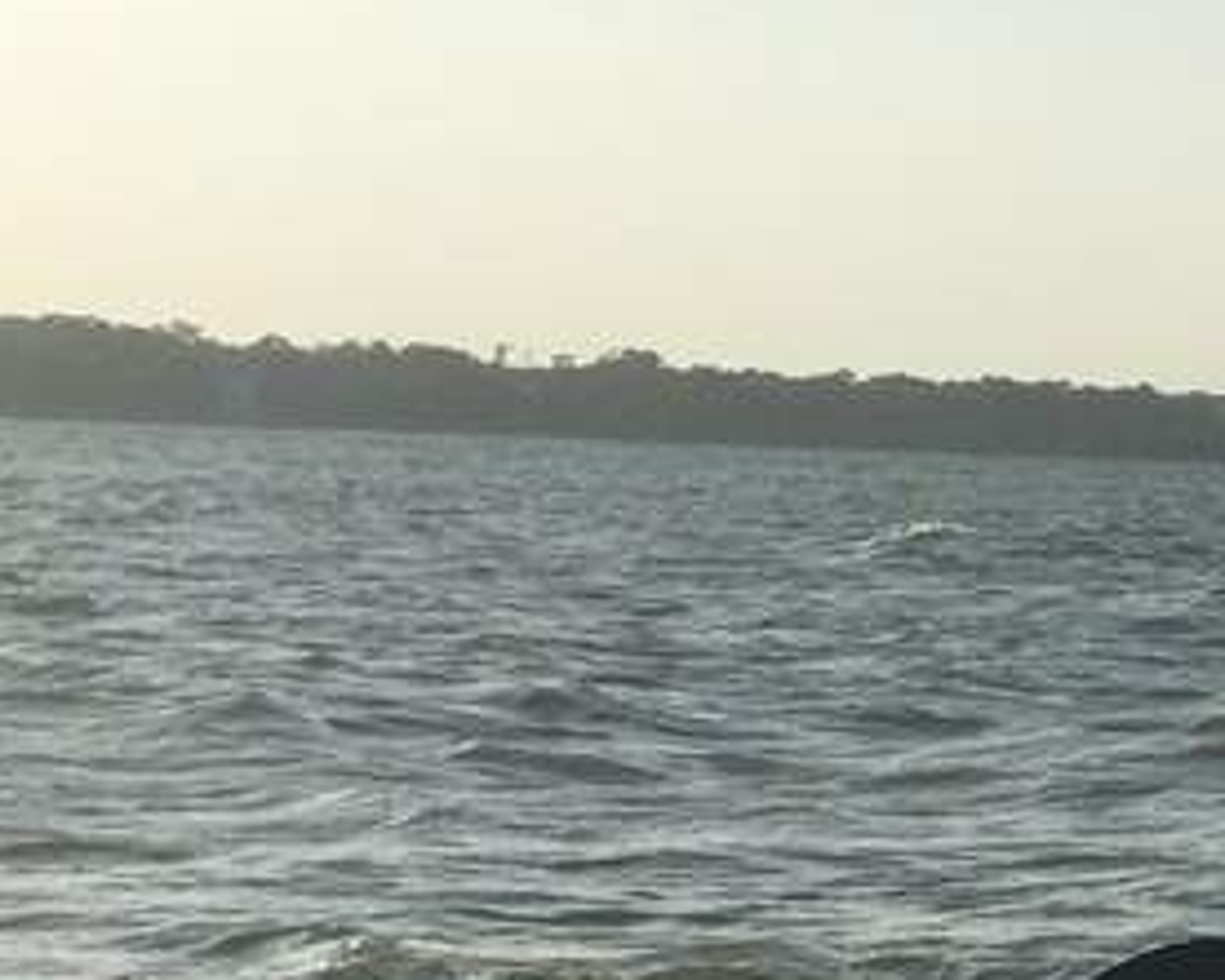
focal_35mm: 123
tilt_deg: -6.5
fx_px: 4461
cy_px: 1264
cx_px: 2077
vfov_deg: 12.2
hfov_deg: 14.2
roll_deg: -2.0
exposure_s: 1/2137
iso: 25
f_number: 2.2
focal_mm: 4.15
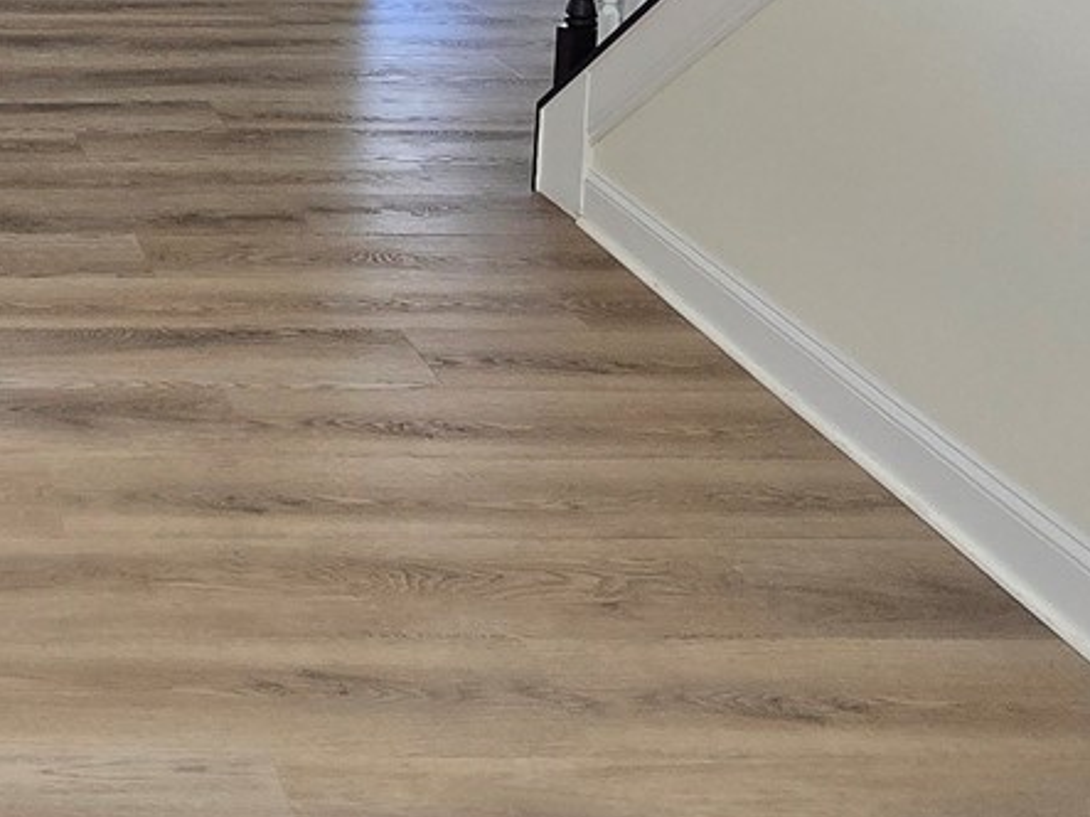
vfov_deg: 26.5
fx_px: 1480
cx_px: -241
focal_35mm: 47
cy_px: -226
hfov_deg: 32.7
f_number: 2.2
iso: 200
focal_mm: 2.2
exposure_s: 1/60
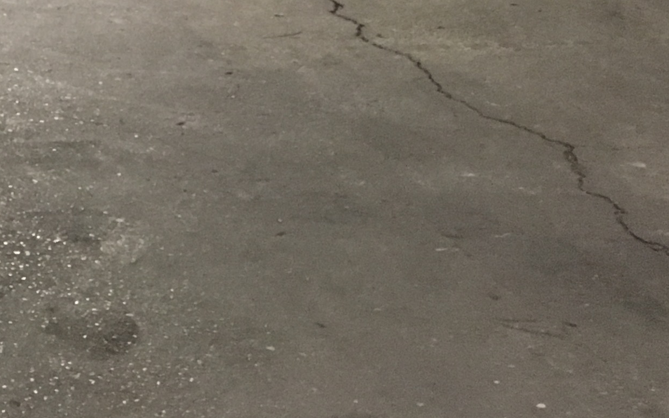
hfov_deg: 19.0
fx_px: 1824
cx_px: -235
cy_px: -368
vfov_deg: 11.9
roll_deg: -0.3
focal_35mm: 100
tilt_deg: -5.5
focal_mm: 4.15
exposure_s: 1/17
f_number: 2.2
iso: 200
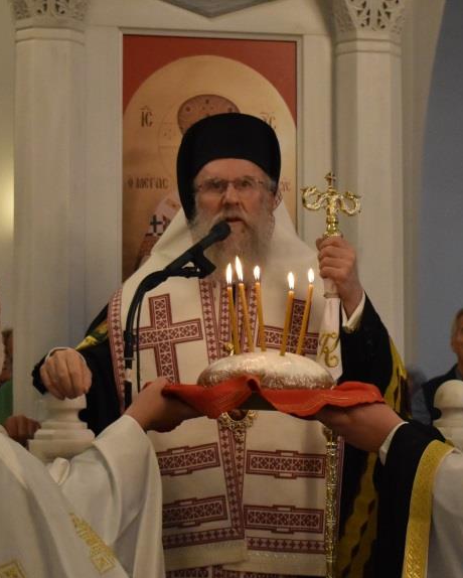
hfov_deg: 17.5
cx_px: 268
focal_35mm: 88
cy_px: 343
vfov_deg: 21.7
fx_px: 1503
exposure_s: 1/320
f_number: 4.5
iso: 3200
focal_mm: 35
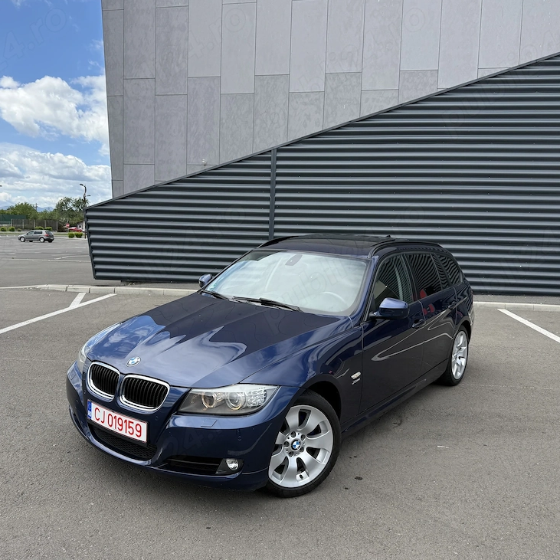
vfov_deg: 55.6
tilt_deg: -3.4
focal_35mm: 29
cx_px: 253
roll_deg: -2.2
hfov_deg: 55.5
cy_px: 278
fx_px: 531
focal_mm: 6.76
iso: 100
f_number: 1.78
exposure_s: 1/3425
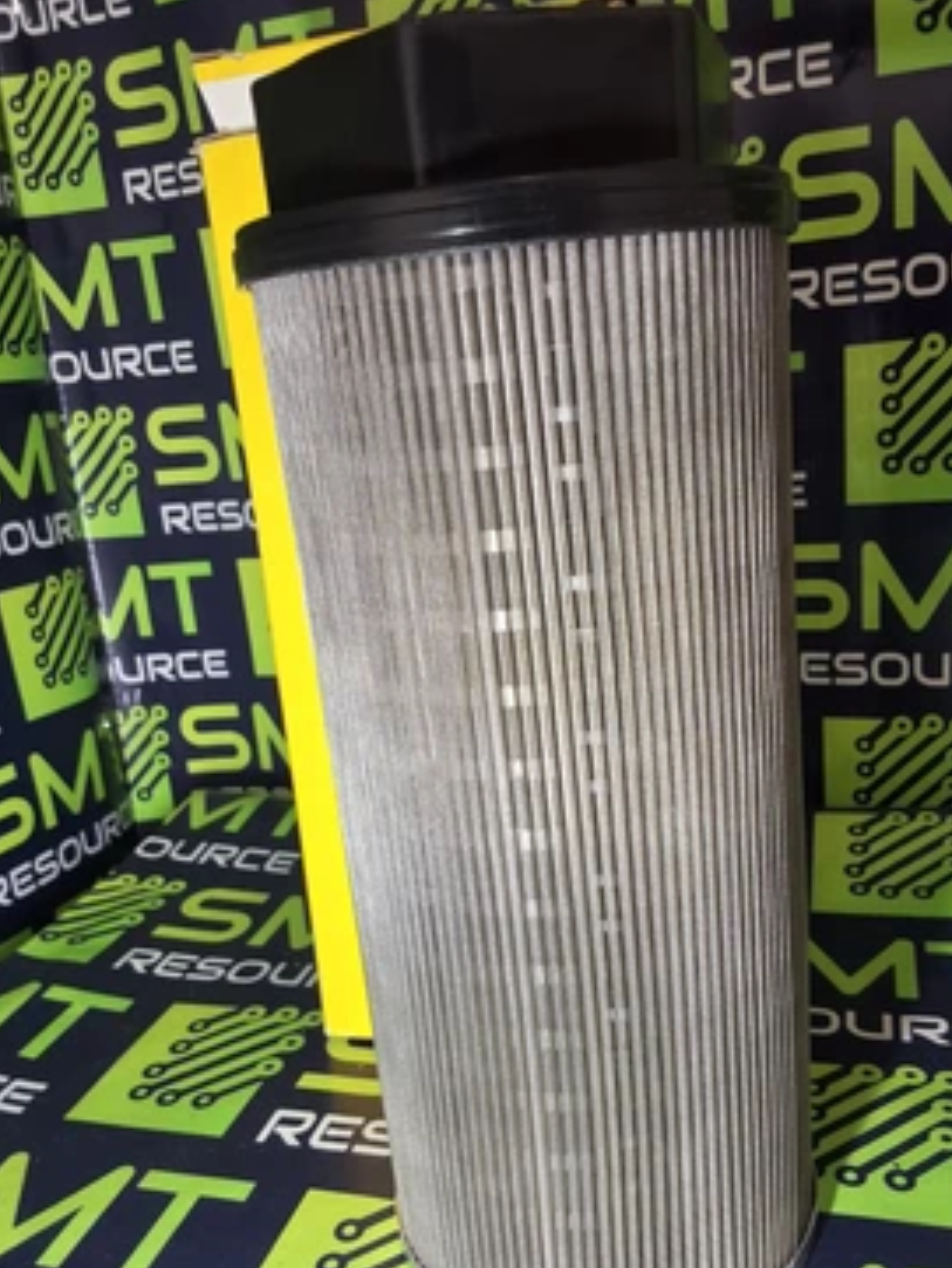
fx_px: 1136
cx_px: 520
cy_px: 692
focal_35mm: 31
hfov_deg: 45.4
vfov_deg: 58.2
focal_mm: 2.91
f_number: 1.9
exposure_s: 1/50
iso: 50
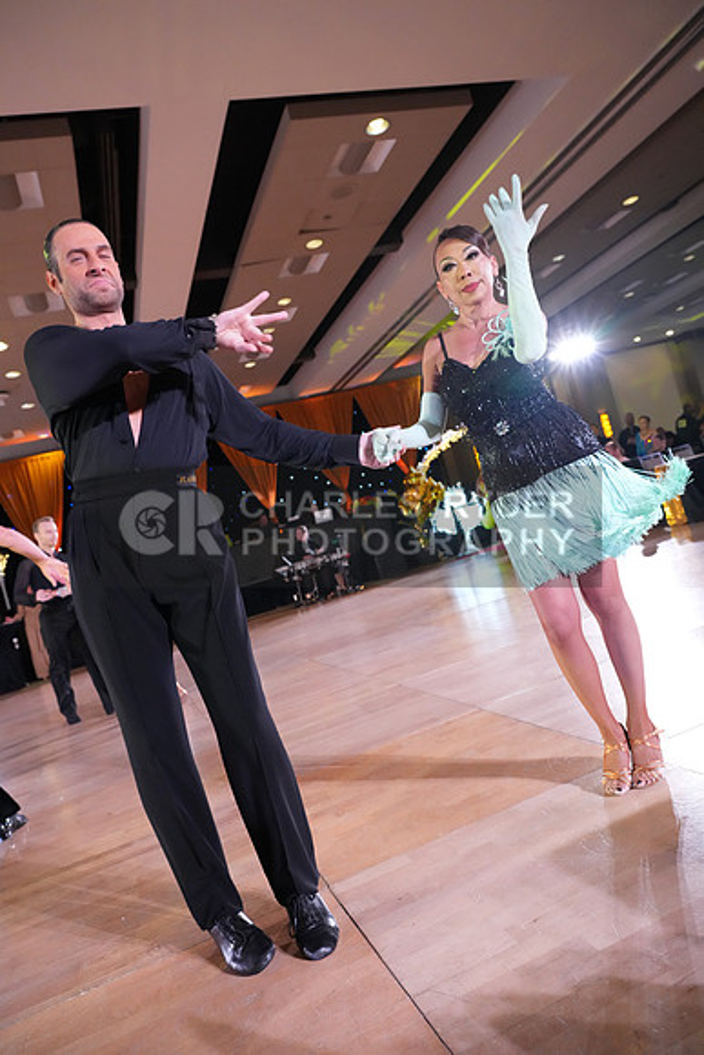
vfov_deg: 73.7
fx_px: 704
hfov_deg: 53.2
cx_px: 352
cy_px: 528
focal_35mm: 24
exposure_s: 1/400
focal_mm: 24
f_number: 4.5
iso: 8000
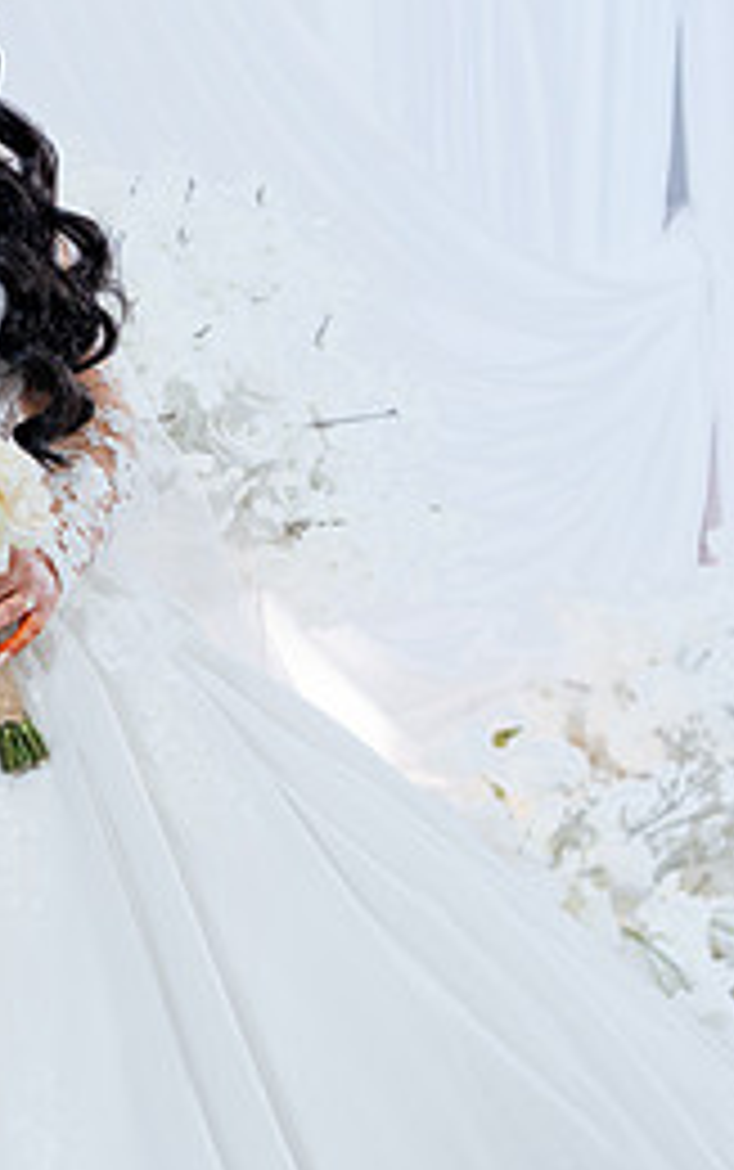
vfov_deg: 15.5
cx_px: -374
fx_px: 4279
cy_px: 322
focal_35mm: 134
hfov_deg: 9.5
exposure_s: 1/160
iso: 800
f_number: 2.8
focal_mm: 59
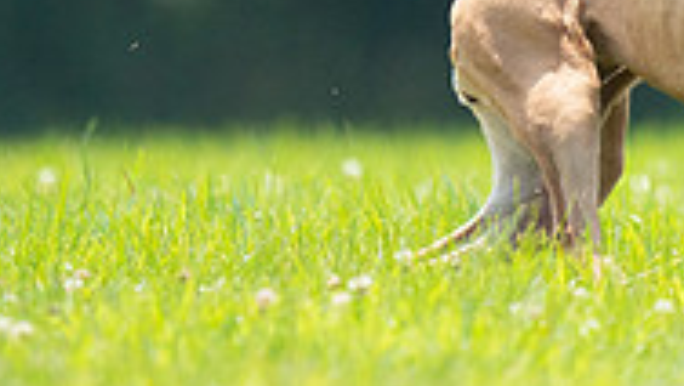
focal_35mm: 1939
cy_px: -228
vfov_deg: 0.6
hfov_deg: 1.1
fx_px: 35188
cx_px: 480
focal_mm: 600
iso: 2500
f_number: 6.3
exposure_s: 1/4000
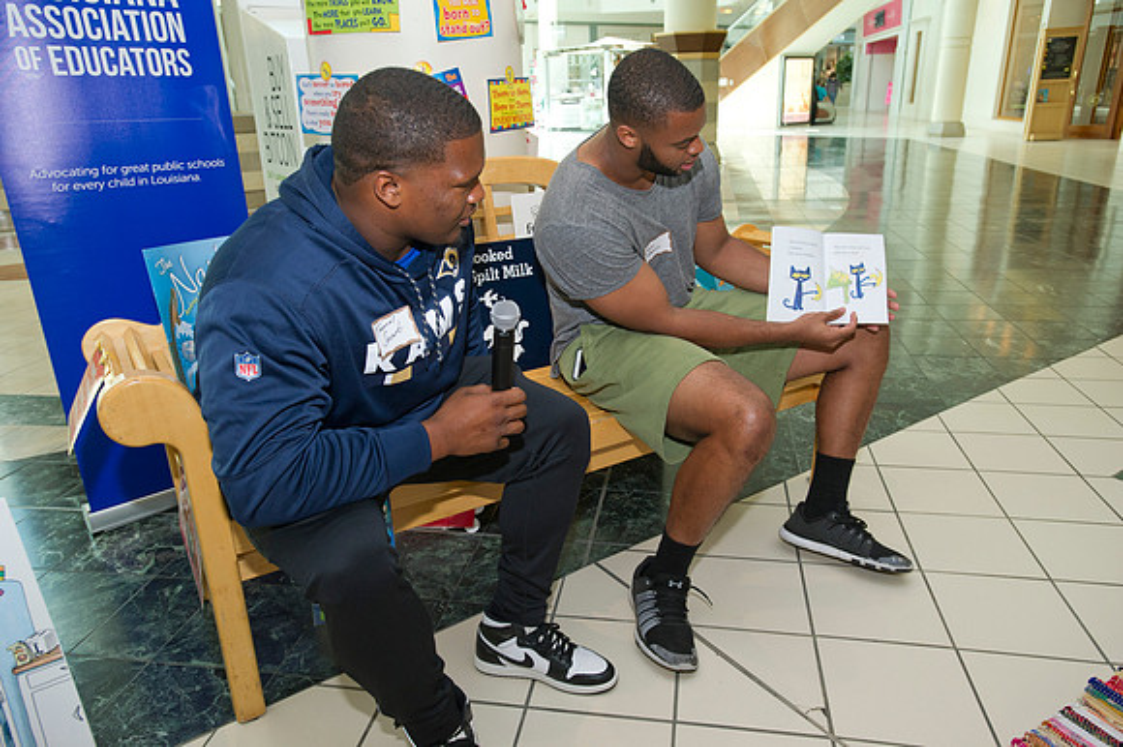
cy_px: 374
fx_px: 779
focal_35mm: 25
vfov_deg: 51.2
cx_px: 562
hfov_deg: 71.5
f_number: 4.5
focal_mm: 25
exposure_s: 1/320
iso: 1250
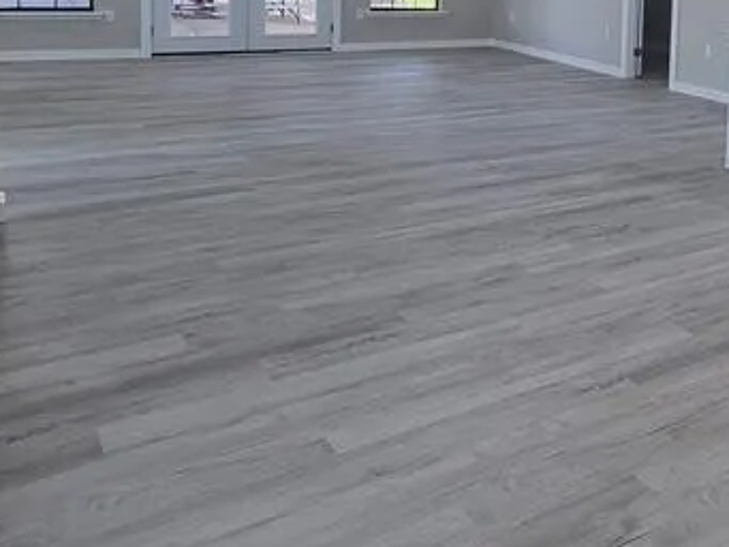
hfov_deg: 40.3
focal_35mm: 39
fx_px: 822
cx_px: 770
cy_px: 36
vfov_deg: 34.4
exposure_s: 1/60
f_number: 2.2
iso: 64
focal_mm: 1.74
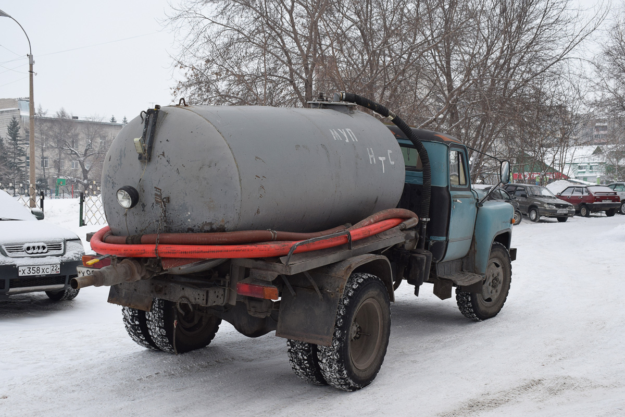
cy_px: 208
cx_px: 312
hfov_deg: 46.4
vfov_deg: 31.9
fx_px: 729
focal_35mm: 42
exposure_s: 1/125
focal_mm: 28
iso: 400
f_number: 5.6
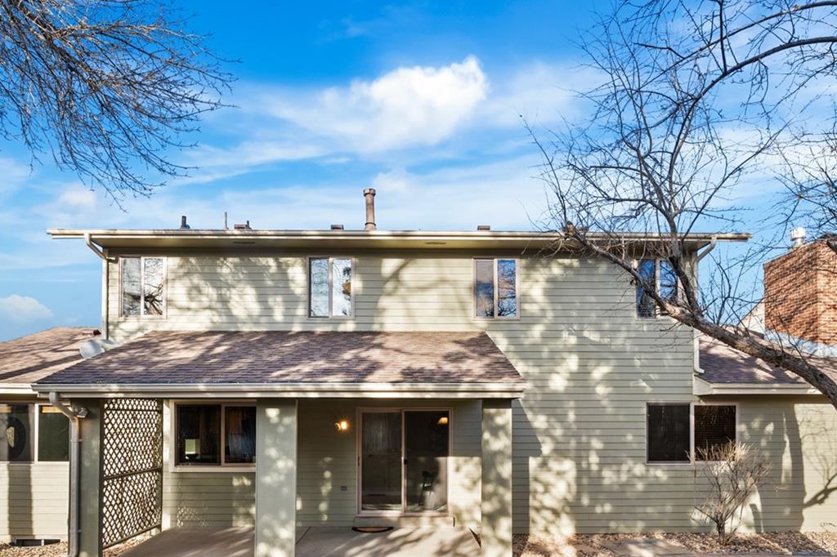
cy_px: 419
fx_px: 581
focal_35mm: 25
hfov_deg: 71.5
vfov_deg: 49.2
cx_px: 412
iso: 100
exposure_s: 1/20
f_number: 9
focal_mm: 16
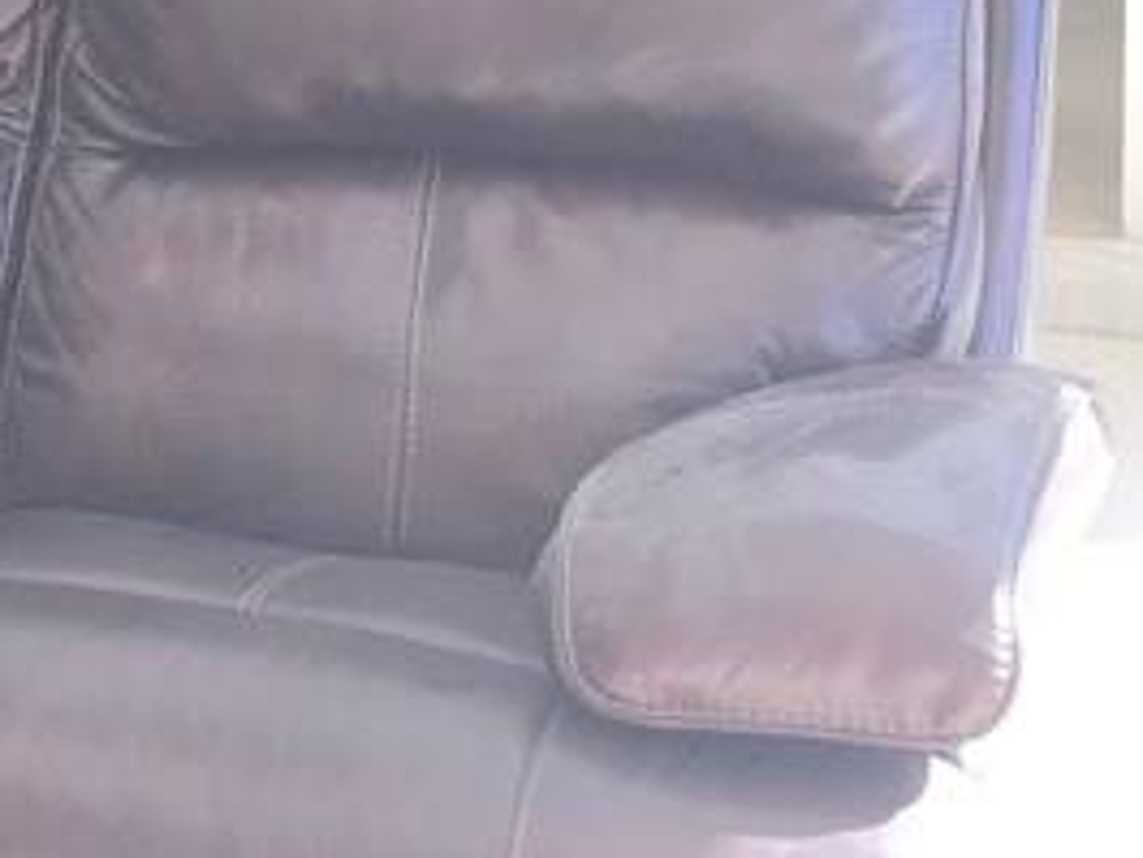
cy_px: -95
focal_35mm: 112
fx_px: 3700
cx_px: -561
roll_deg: +2.3
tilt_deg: -6.7
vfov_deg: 13.0
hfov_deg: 16.1
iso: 40
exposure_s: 1/120
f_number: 2.2
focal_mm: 4.15
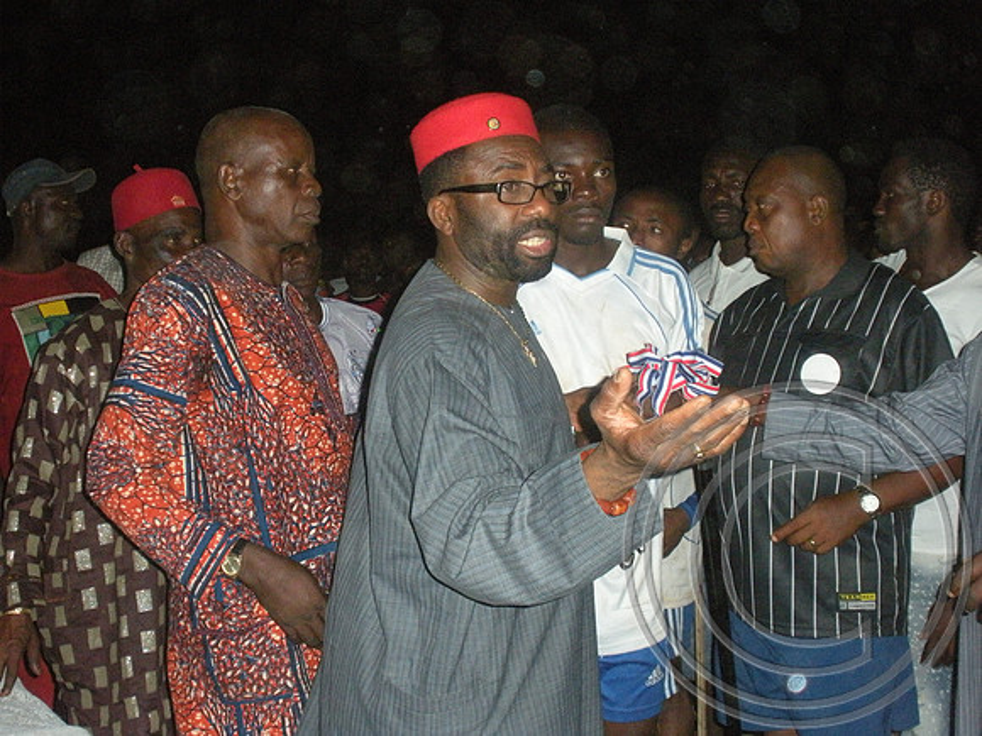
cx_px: 491
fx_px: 1248
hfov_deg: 42.9
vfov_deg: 32.9
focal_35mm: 44
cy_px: 368
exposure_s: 1/60
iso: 556
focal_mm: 7.7
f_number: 4
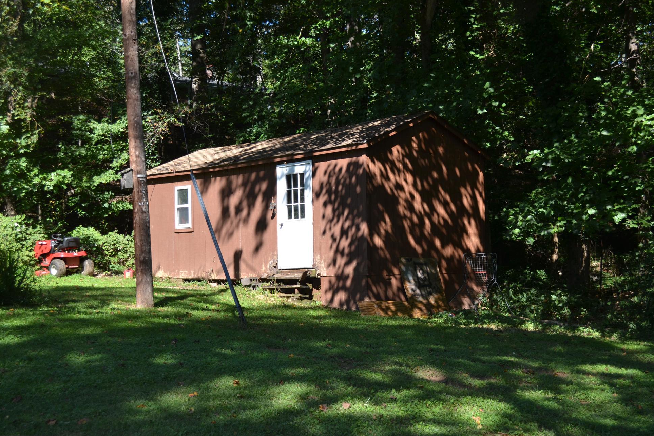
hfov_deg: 38.9
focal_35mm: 51
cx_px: 330
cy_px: 229
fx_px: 926
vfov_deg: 26.5
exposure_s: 1/200
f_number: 4.8
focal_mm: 32
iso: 100
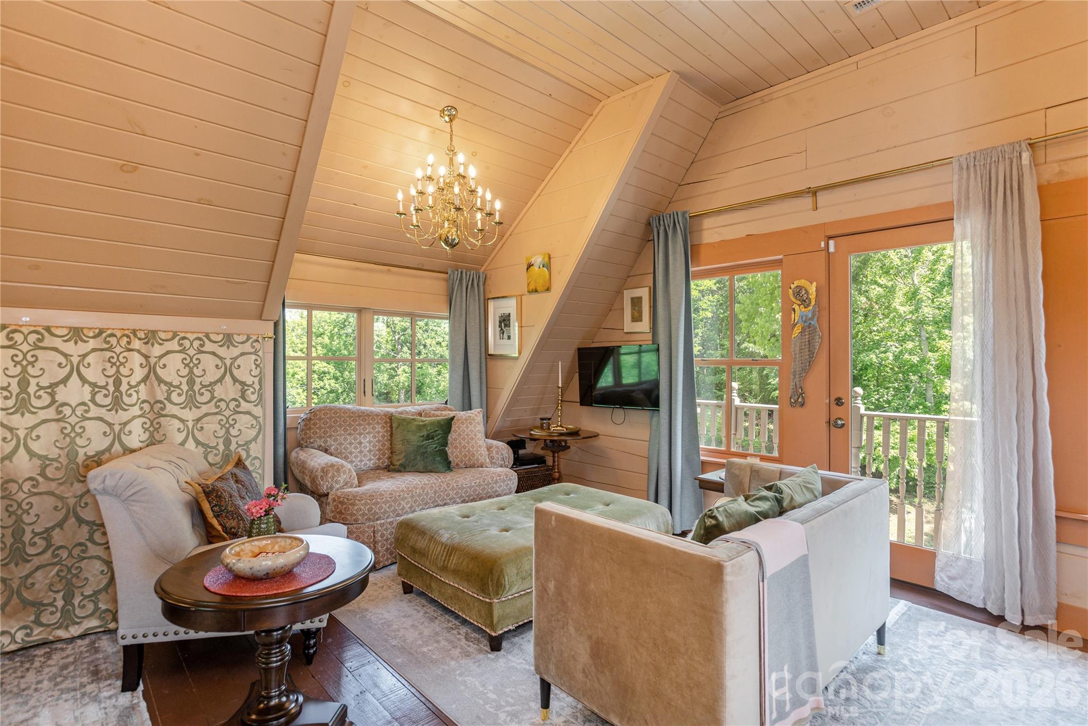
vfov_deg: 70.5
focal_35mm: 17
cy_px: 363
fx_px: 514
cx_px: 544
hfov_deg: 93.3
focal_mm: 17
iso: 320
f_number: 7.1
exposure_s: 1/50
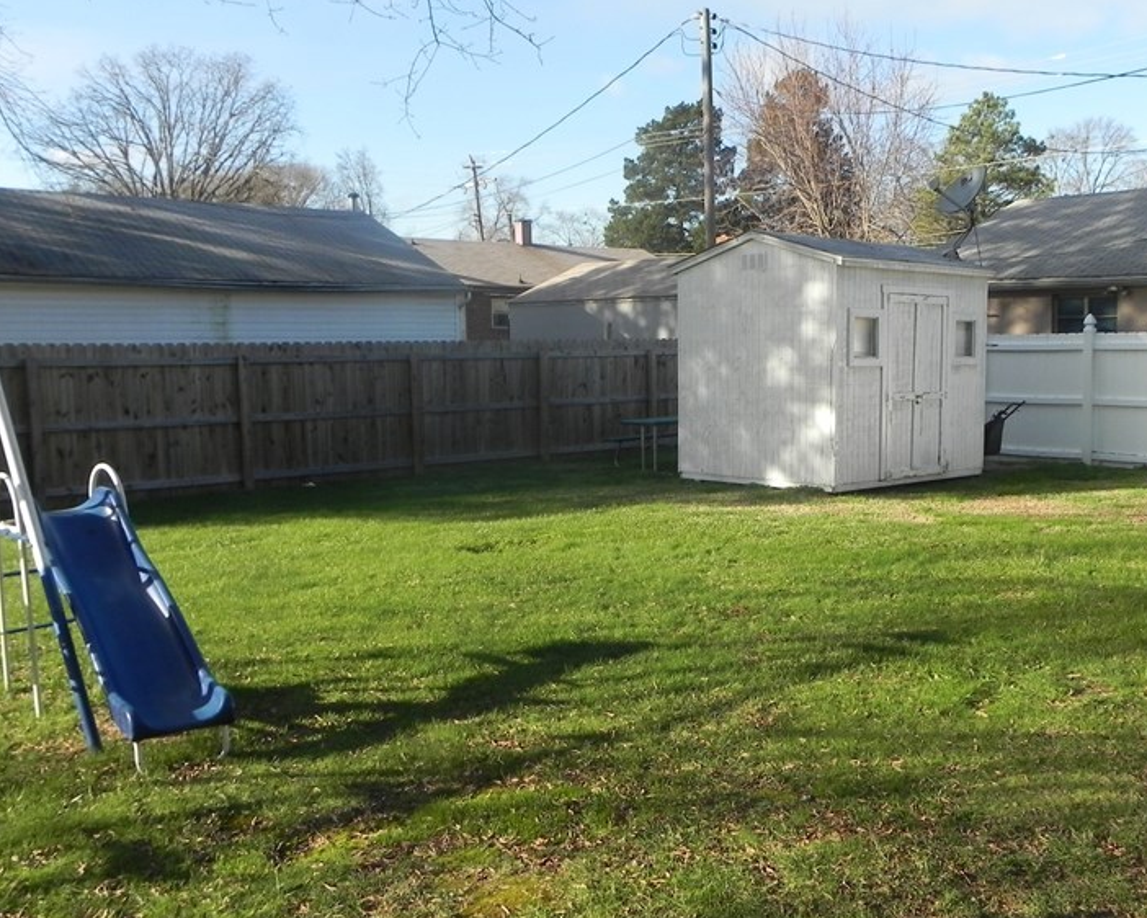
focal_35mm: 37
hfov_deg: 48.6
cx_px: 725
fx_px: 1256
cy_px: 490
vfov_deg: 40.1
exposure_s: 1/270
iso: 160
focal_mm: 4.6
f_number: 5.6
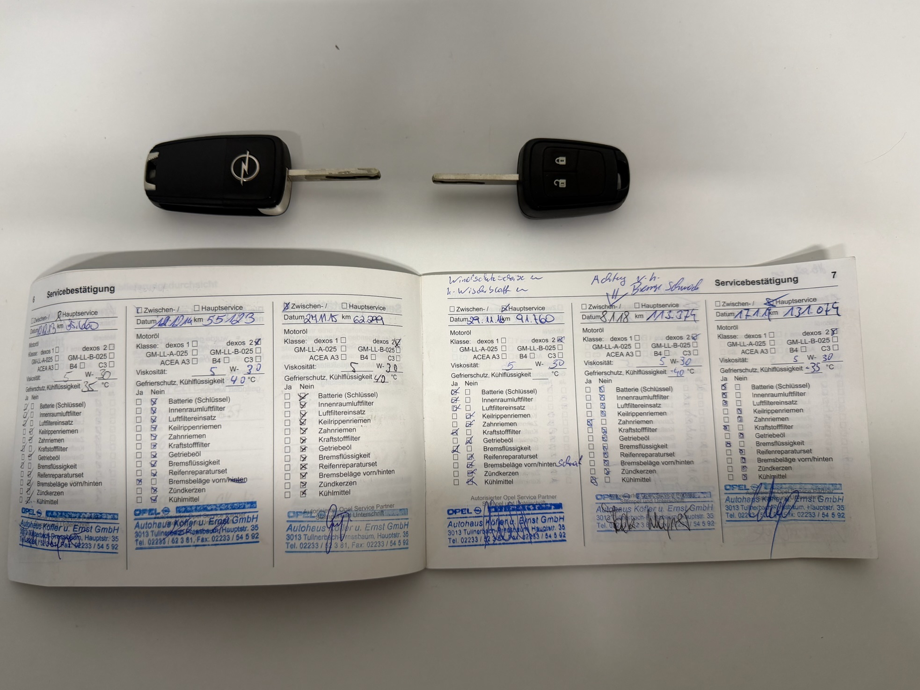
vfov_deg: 54.9
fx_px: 665
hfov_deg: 69.4
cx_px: 442
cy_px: 347
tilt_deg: -81.8
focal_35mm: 25
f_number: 1.78
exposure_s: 1/100
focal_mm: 6.76
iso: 160
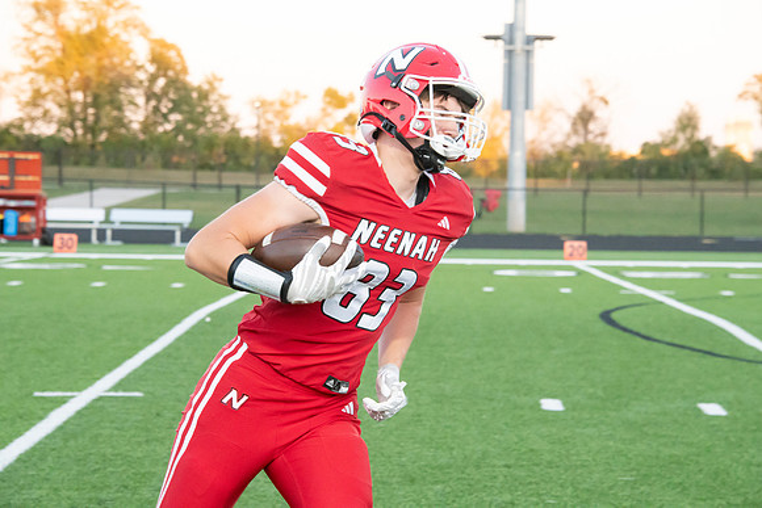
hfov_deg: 14.2
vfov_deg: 9.5
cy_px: 254
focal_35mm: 145
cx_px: 381
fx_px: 3070
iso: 8000
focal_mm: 145
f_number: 9
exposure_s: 1/400
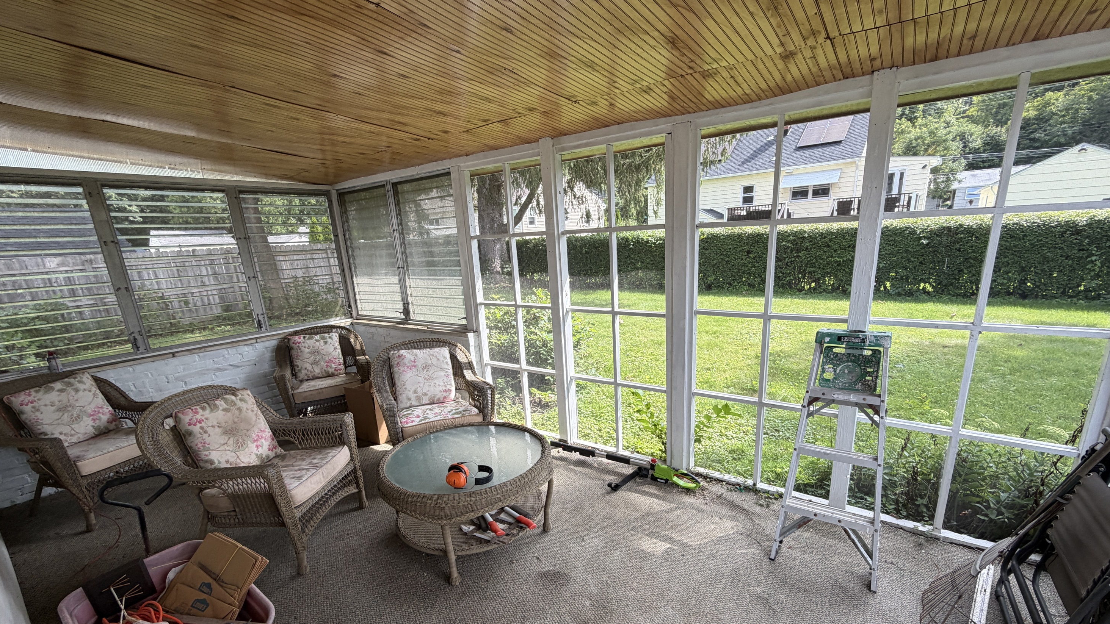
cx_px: 572
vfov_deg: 66.6
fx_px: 471
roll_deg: +3.9
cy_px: 369
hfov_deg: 99.3
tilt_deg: -14.7
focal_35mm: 16
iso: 40
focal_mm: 2.22
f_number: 2.2
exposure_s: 1/152
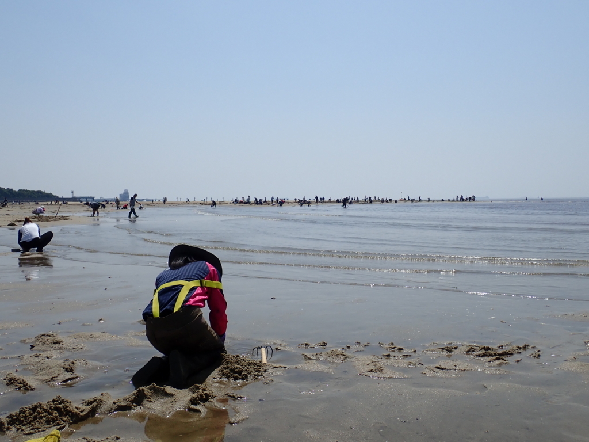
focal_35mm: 35
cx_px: 294
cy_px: 221
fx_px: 596
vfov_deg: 40.7
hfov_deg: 52.6
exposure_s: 1/320
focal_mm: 6.42
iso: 100
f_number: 10
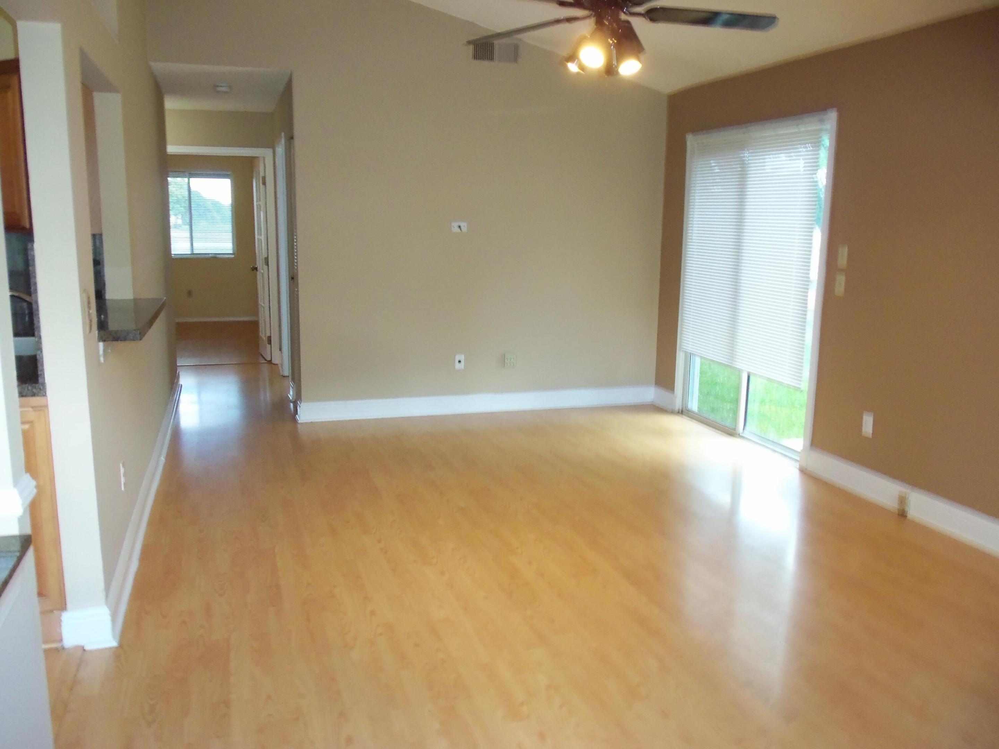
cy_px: 374
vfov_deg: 48.2
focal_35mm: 29
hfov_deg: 61.7
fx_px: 837
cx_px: 500
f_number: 3.4
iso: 250
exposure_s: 1/30
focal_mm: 5.2
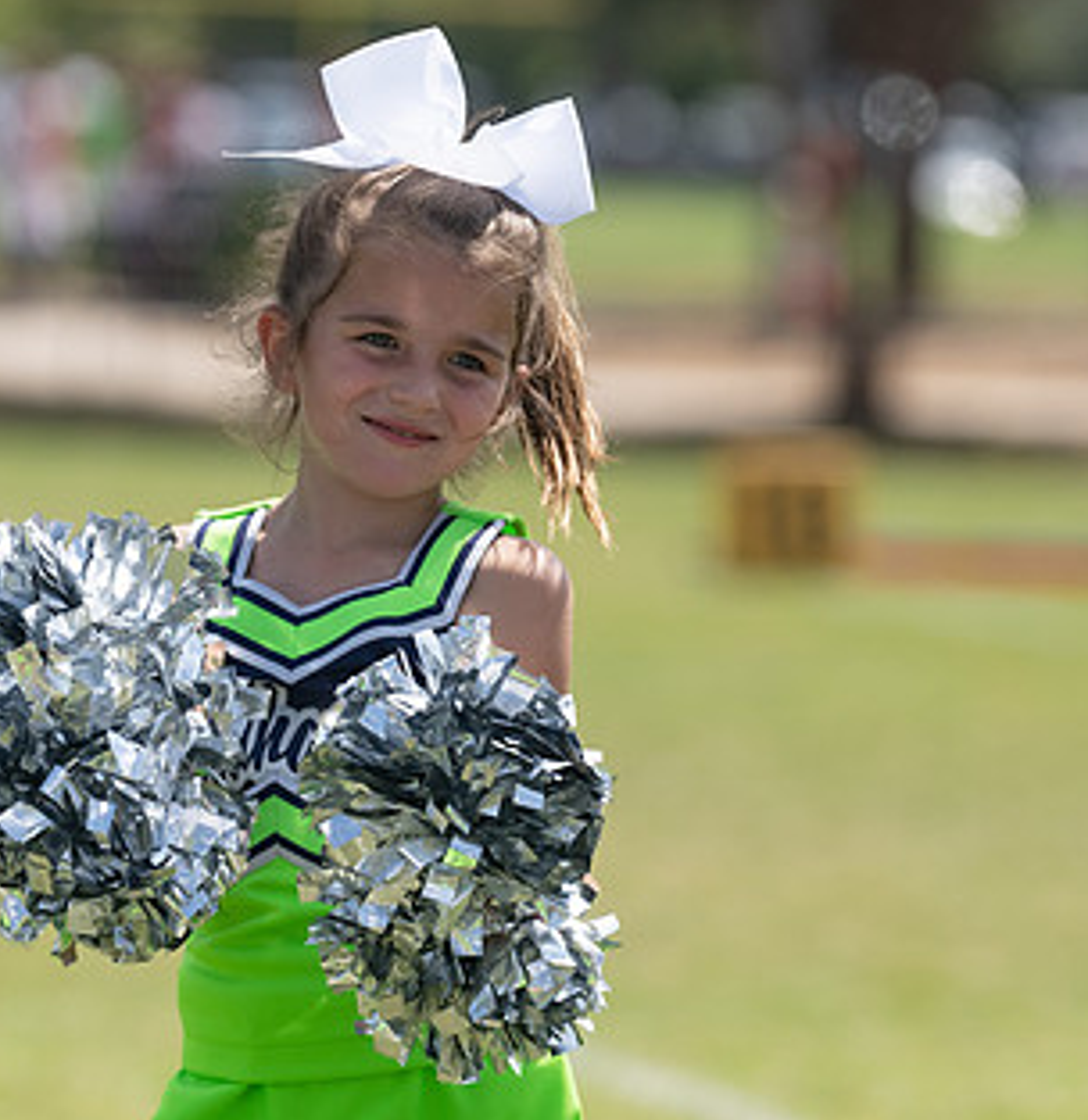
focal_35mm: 407
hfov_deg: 4.2
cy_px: 645
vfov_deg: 4.4
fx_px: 14689
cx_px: 507
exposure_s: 1/1600
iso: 160
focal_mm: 200
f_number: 4
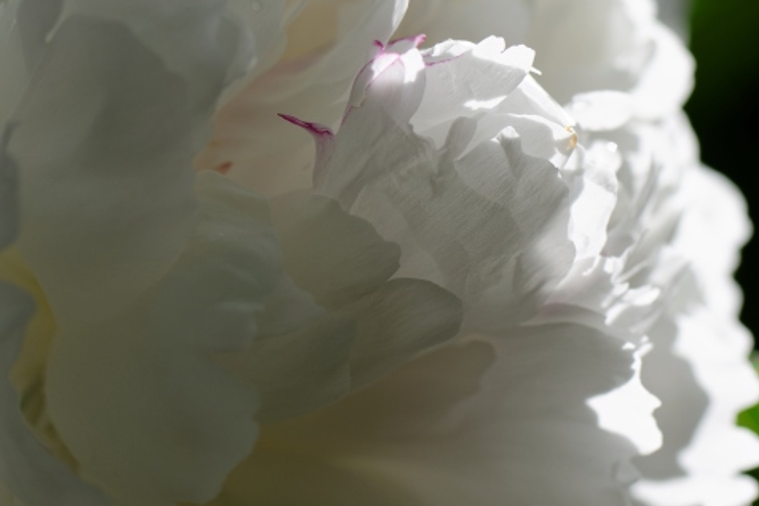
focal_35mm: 226
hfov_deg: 9.1
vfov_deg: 6.1
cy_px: 133
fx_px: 4763
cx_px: 442
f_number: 6.3
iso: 100
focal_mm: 105
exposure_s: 1/320
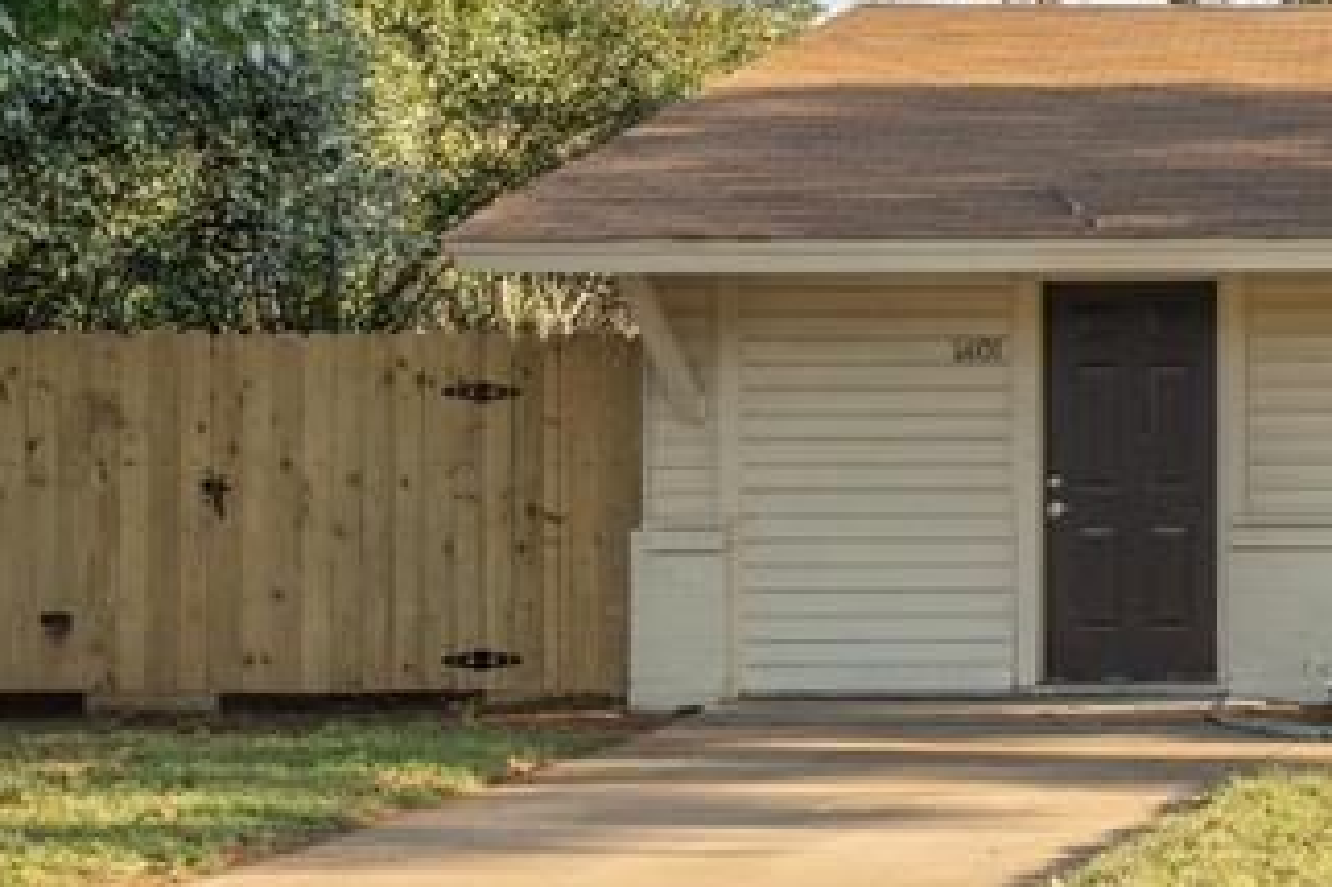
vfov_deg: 17.9
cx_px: 2025
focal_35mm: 76
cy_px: 322
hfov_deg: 21.9
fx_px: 2810
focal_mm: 24
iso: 125
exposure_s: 1/50
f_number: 7.1
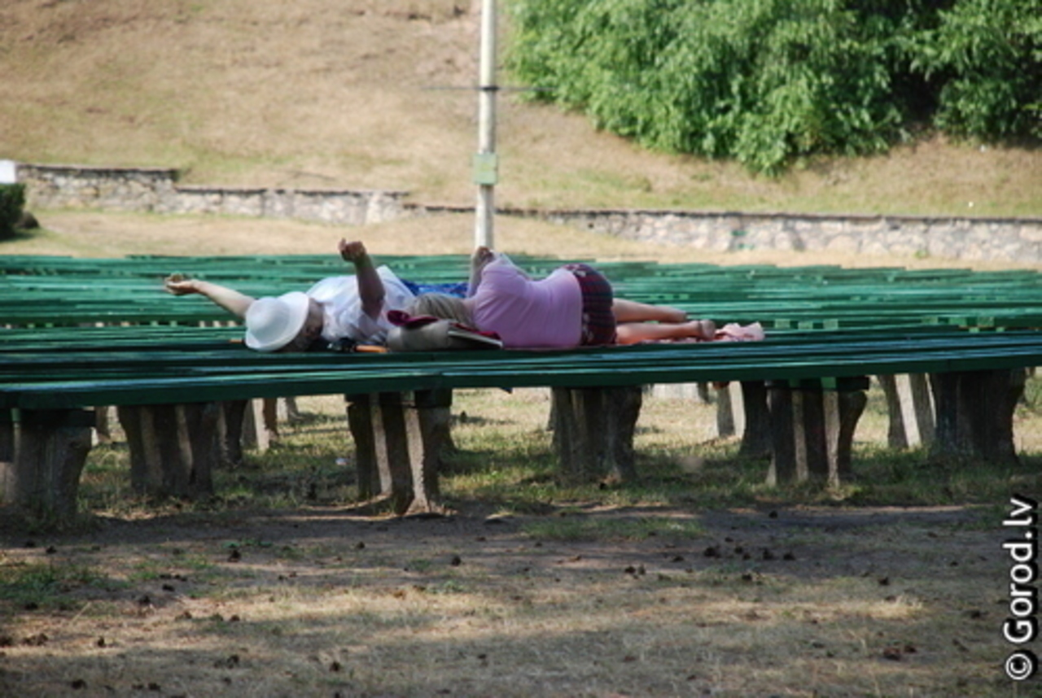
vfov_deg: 6.8
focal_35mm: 202
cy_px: 349
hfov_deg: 10.1
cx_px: 521
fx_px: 5871
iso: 320
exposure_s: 1/500
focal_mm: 135
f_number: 5.6
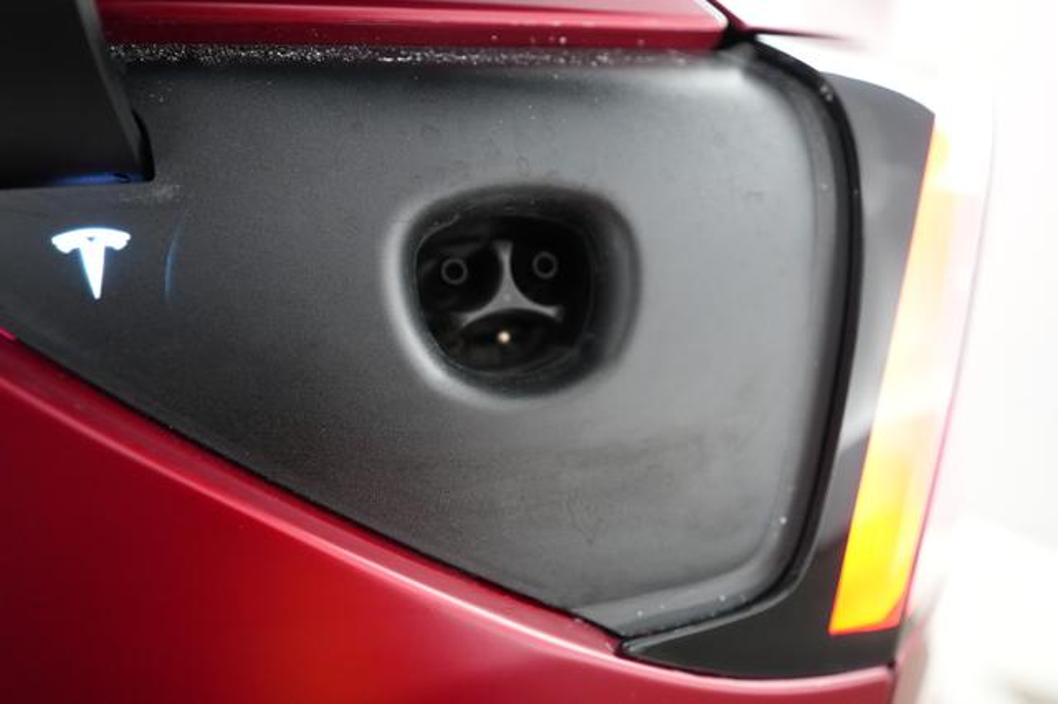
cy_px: 352
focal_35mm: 24
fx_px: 705
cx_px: 529
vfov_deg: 53.1
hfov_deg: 73.8
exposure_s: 1/160
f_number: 2.8
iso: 5000
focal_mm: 24
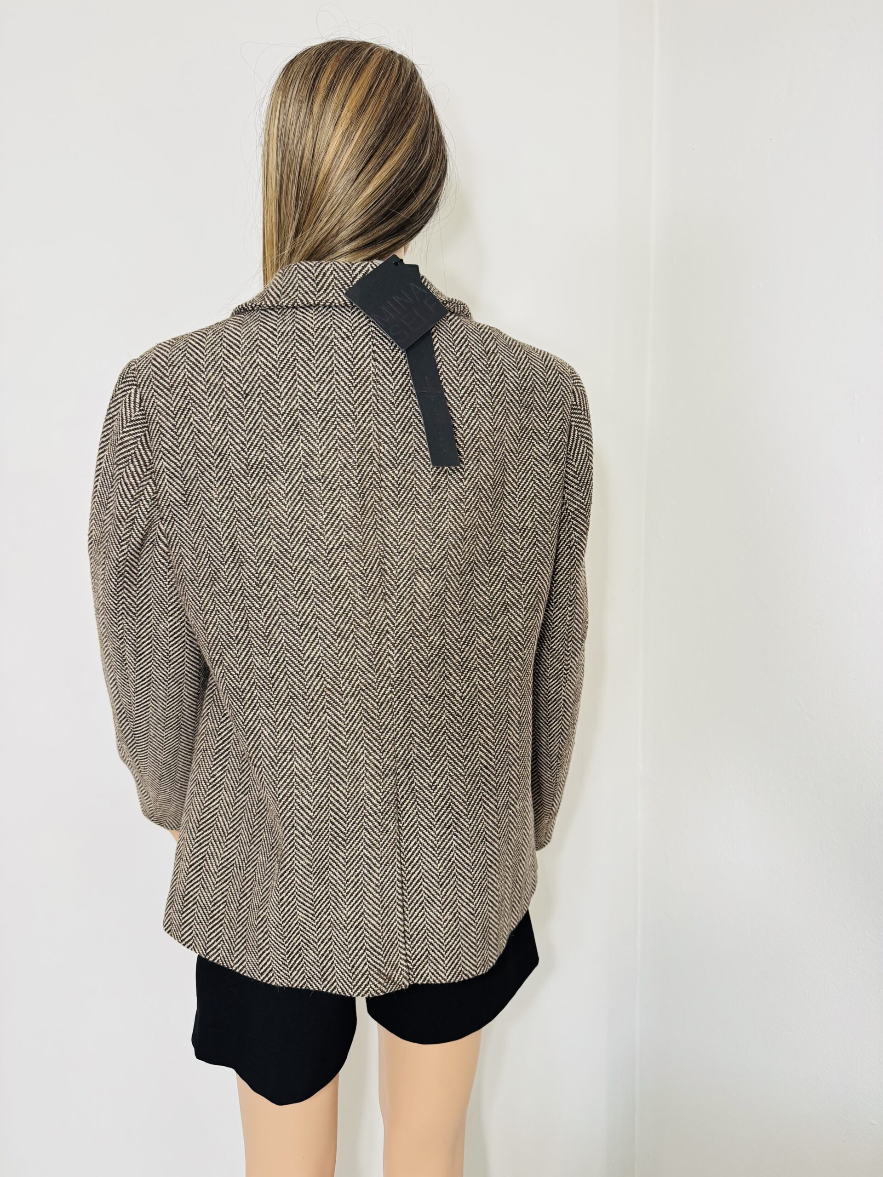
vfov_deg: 71.6
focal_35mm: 24
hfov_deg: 56.8
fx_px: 816
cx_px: 442
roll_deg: +0.9
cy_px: 588
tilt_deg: -5.7
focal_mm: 6.76
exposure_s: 1/60
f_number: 1.78
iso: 200
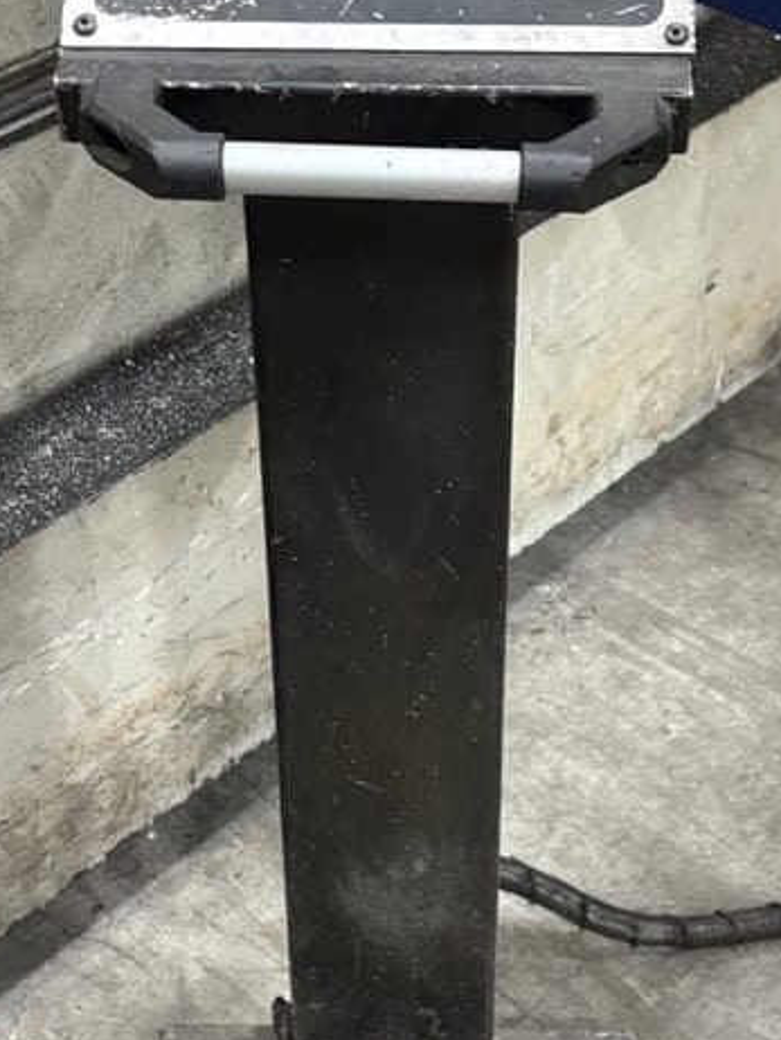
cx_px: 405
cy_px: 385
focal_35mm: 72
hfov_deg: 20.5
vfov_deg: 26.9
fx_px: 2164
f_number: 1.6
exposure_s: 1/40
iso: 400
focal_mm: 6
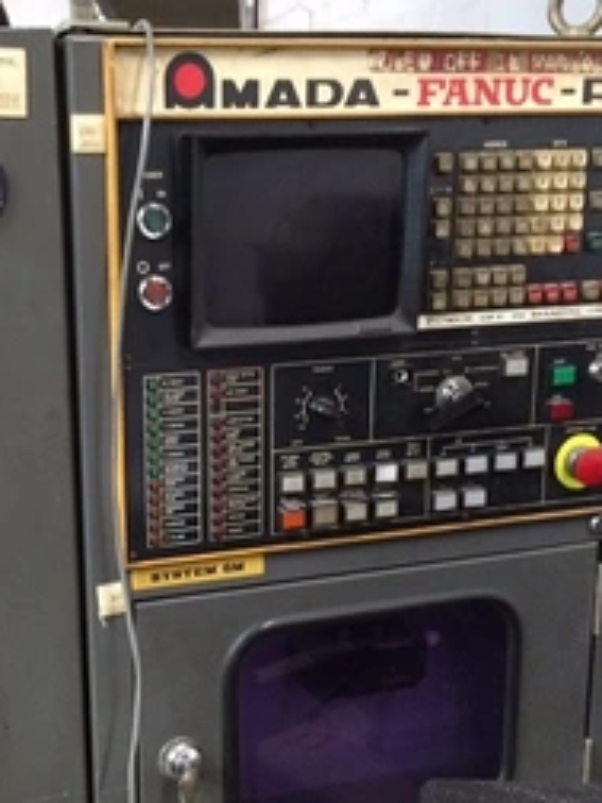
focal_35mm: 46
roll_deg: +2.5
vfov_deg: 41.1
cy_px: 465
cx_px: 150
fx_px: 1067
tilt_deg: -14.5
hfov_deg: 31.0
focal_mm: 4.15
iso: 320
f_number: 2.2
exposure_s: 1/15
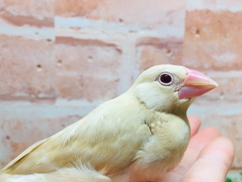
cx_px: 130
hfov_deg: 51.3
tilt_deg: -7.8
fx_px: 252
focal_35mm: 36
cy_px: 109
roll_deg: -0.2
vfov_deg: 39.5
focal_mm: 4.15
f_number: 2.2
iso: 50
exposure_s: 1/30
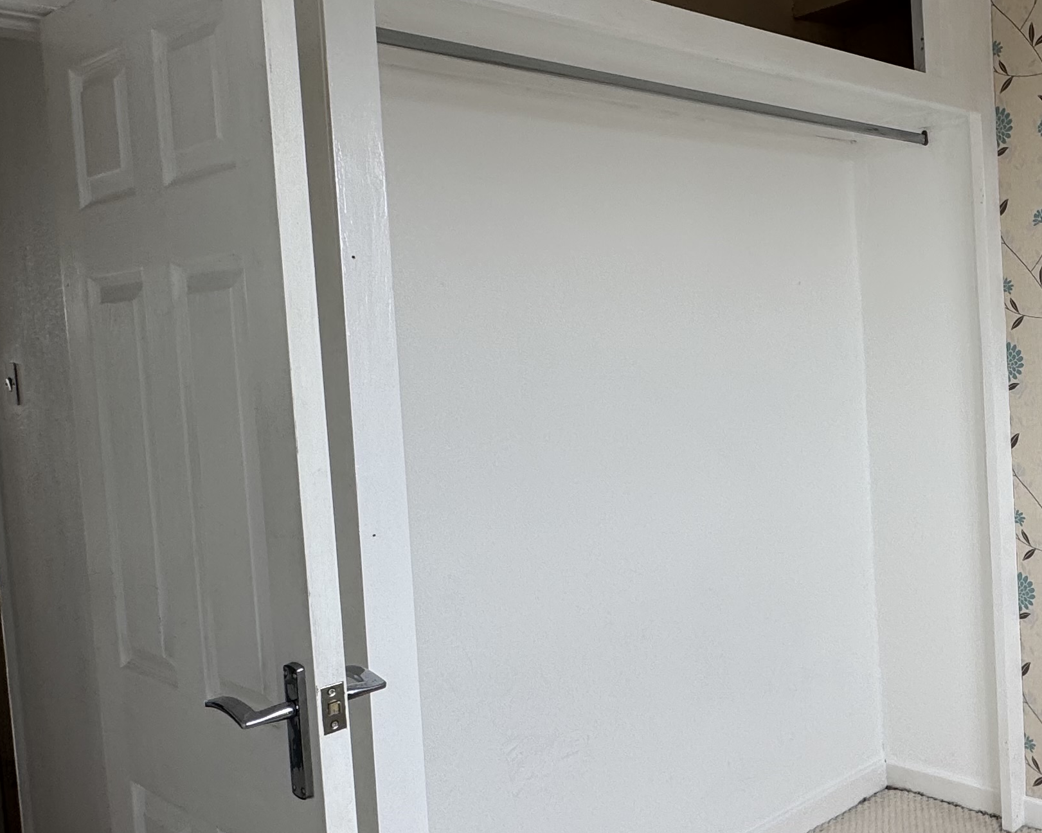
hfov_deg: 46.2
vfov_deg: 43.3
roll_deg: +2.8
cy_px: 374
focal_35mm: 34
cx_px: 991
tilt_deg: -2.5
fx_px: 1048
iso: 40
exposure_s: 1/154
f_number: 2.2
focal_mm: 2.22
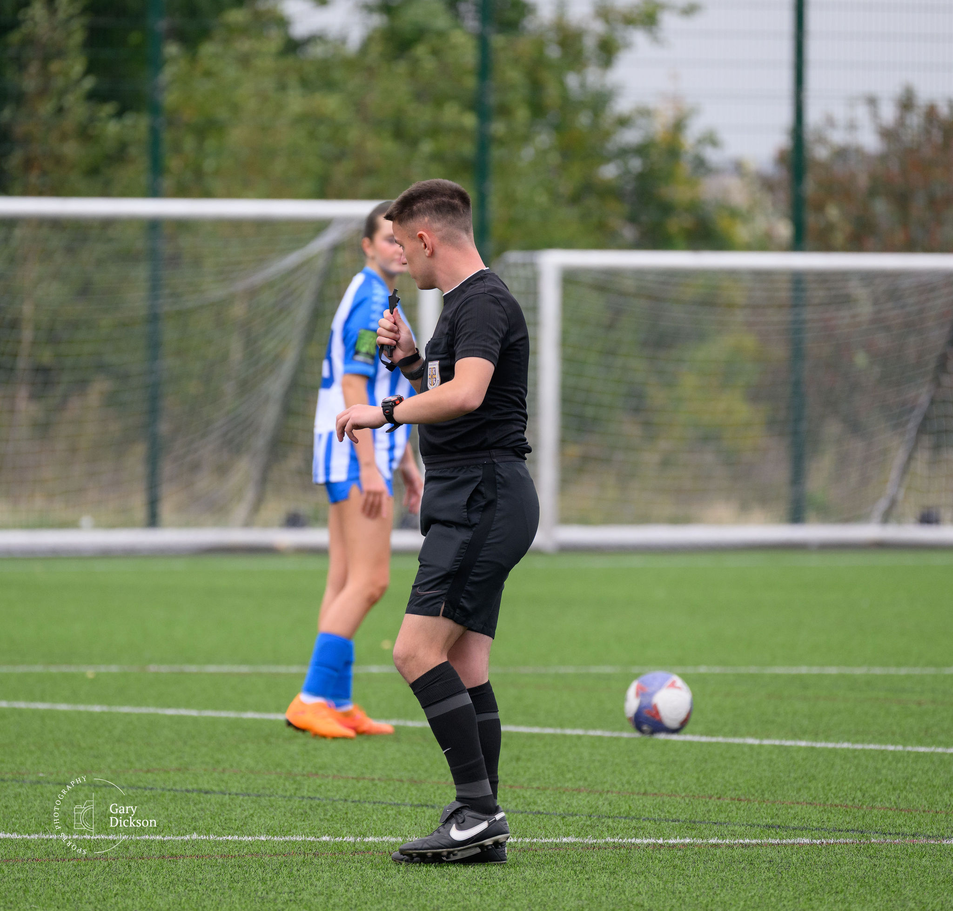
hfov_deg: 4.4
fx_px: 12347
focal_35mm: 405
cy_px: 419
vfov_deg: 4.2
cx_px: 476
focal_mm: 290
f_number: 5.3
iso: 720
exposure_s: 1/1000
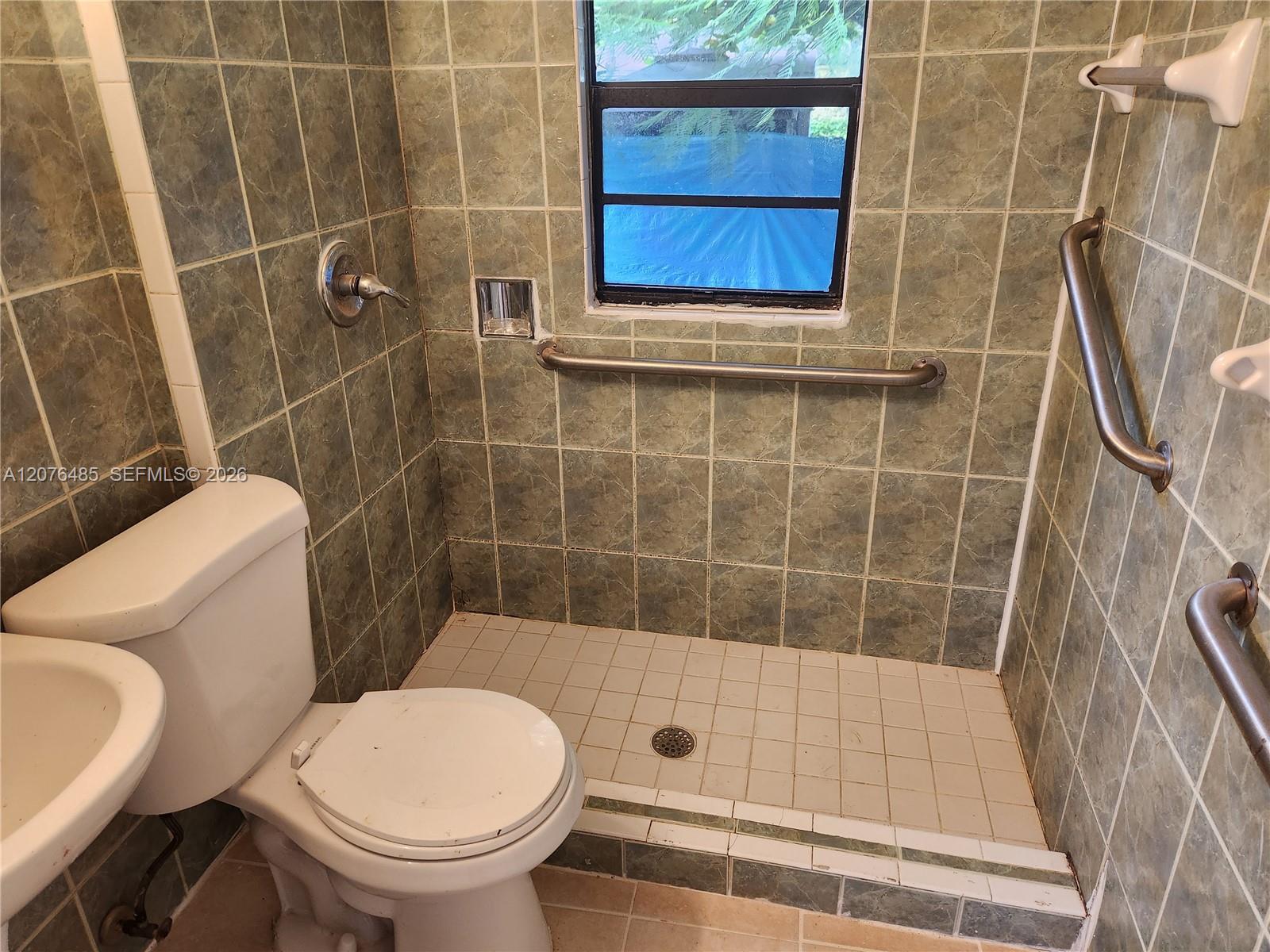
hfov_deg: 73.9
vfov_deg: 58.9
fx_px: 844
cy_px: 476
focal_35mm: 23
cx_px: 635
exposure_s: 1/120
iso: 400
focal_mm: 5.4
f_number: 1.8
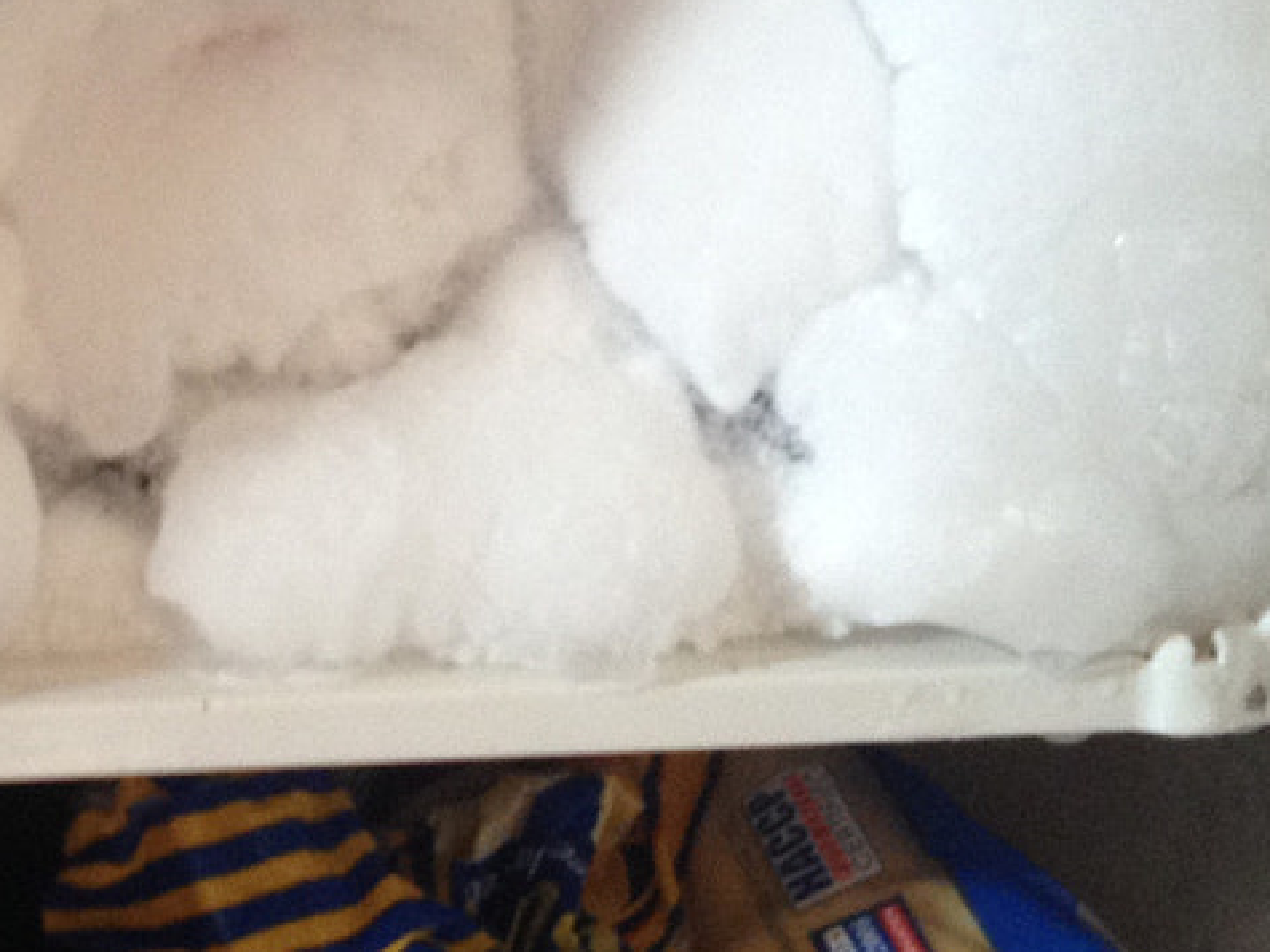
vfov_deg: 12.4
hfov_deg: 16.0
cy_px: -37
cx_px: -286
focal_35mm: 118
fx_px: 4328
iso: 125
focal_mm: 4.28
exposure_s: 1/20
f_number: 2.4
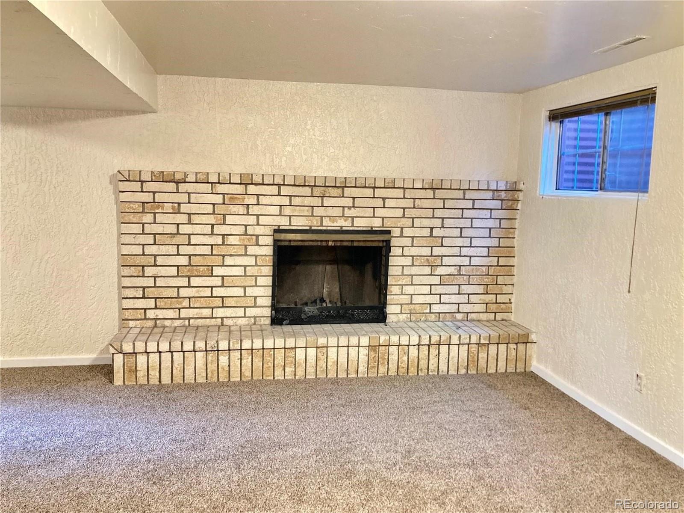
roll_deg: -0.2
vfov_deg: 49.7
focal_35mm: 28
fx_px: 553
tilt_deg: -6.4
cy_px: 256
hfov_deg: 63.5
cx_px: 342
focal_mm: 3.99
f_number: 1.8
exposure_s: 1/30
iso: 400
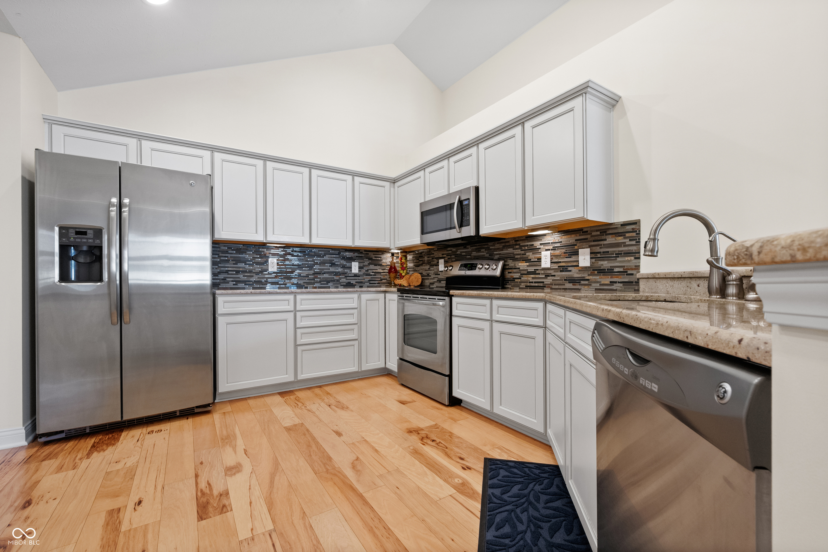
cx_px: 414
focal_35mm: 15
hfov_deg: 100.4
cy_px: 276
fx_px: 345
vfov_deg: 77.3
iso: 6400
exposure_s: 1/15
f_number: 9
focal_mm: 15
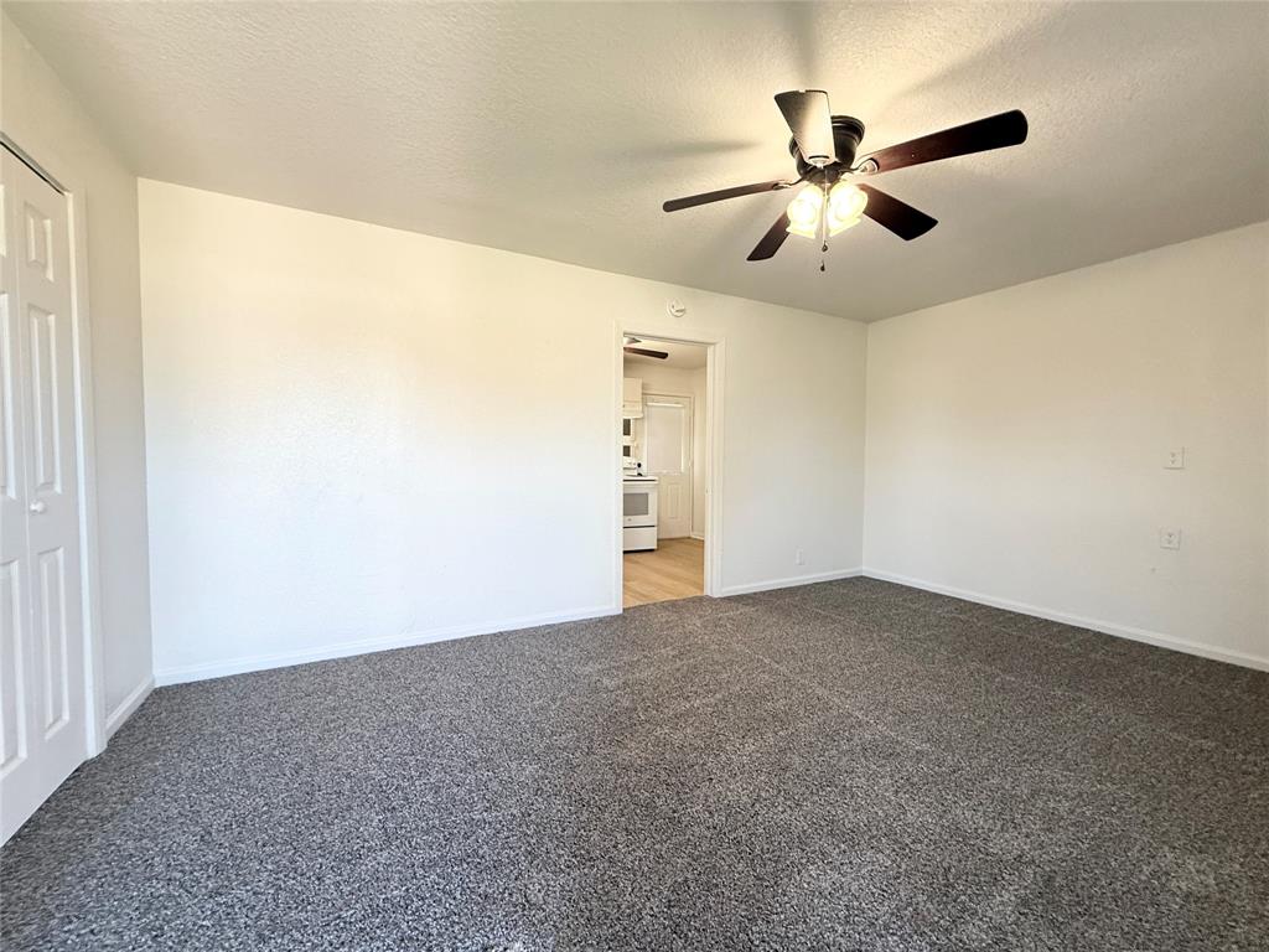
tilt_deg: -3.3
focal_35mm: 14
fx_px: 513
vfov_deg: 85.7
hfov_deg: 102.1
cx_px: 634
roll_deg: +0.1
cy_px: 476
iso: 160
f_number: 2.2
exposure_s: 1/120
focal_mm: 2.22
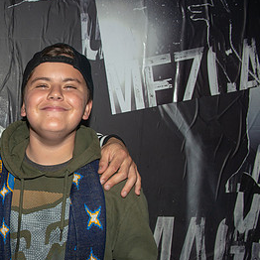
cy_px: 187
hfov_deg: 31.3
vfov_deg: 34.1
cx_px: -16
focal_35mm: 49
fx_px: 416
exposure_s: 1/160
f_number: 5
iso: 320
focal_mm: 26
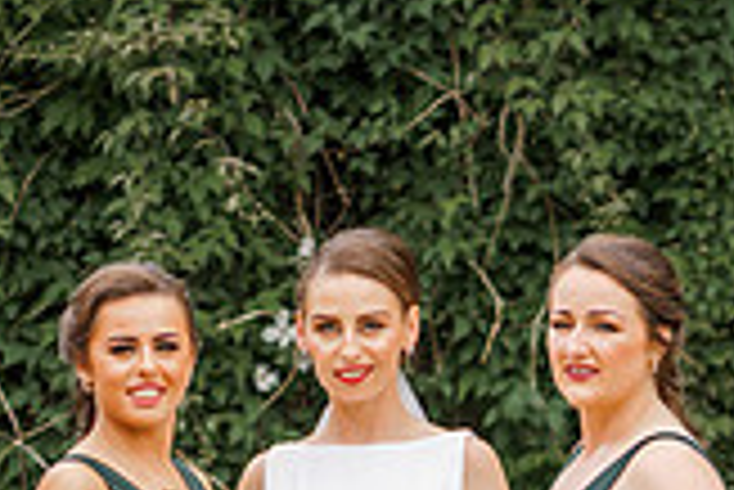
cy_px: 852
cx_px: 374
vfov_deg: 4.3
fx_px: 6510
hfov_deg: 6.5
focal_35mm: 319
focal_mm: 85
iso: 100
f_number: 2.8
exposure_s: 1/640
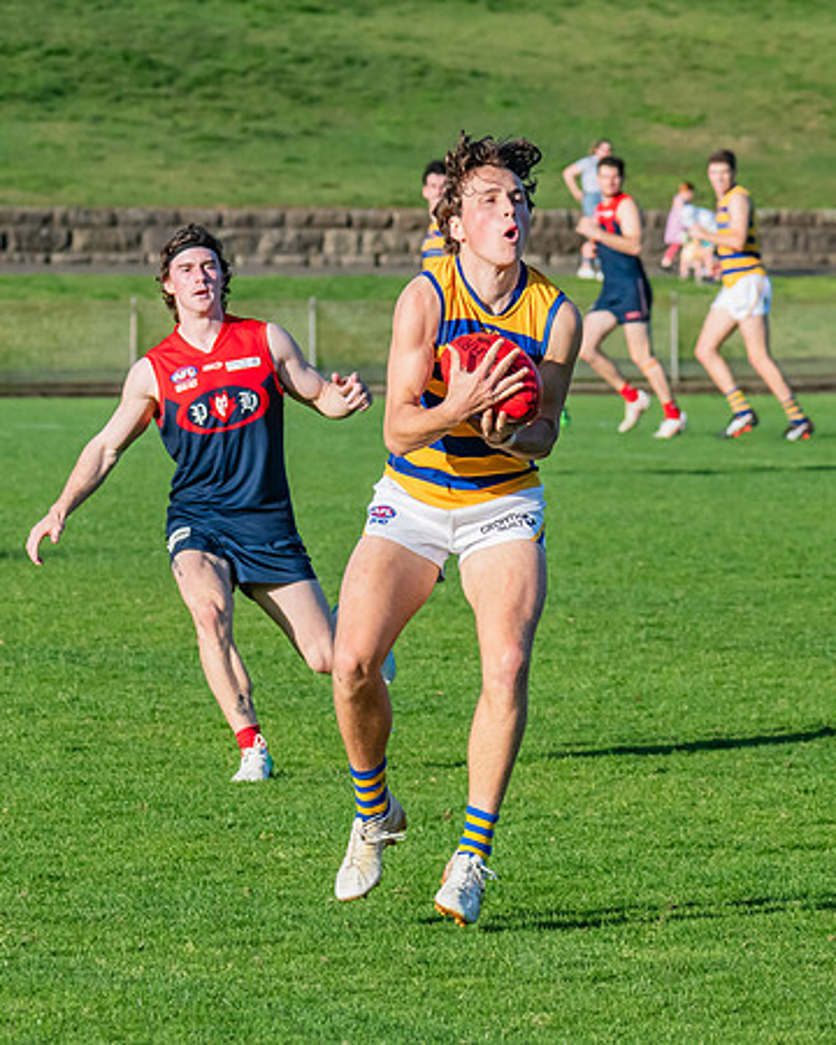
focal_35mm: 387
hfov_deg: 4.0
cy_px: 347
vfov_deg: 5.0
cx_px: 418
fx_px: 11973
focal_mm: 180
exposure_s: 1/1600
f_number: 9
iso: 800
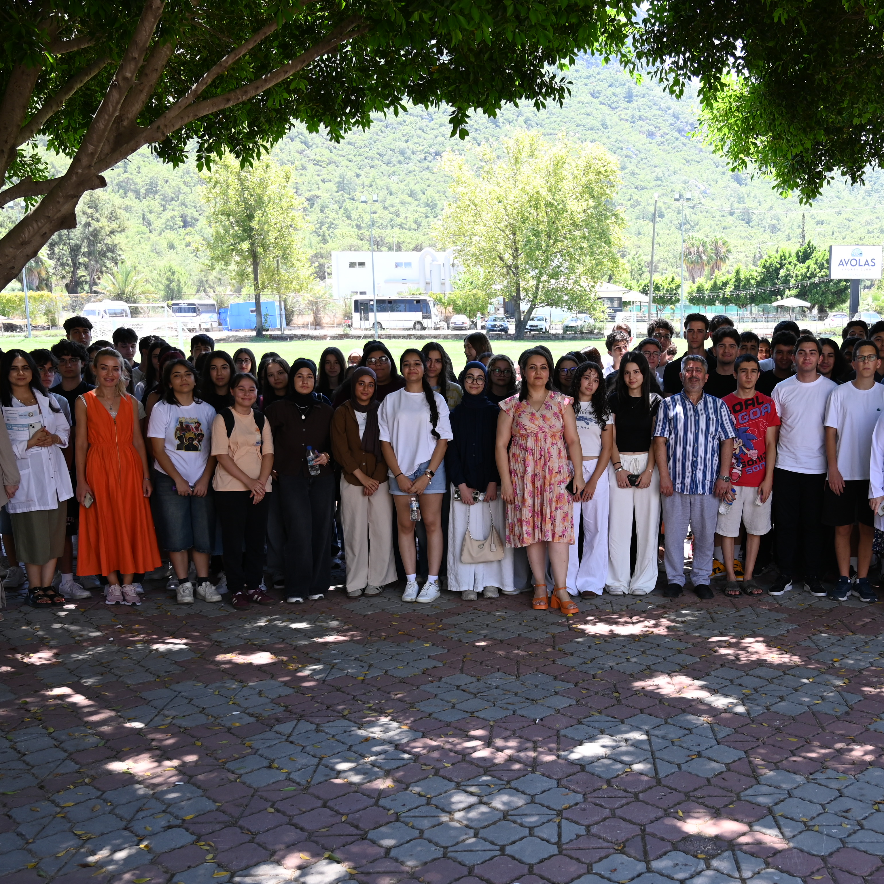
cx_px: 598
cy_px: 545
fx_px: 1156
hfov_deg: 41.3
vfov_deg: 41.6
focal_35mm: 40
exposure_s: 1/250
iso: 200
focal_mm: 24
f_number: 4
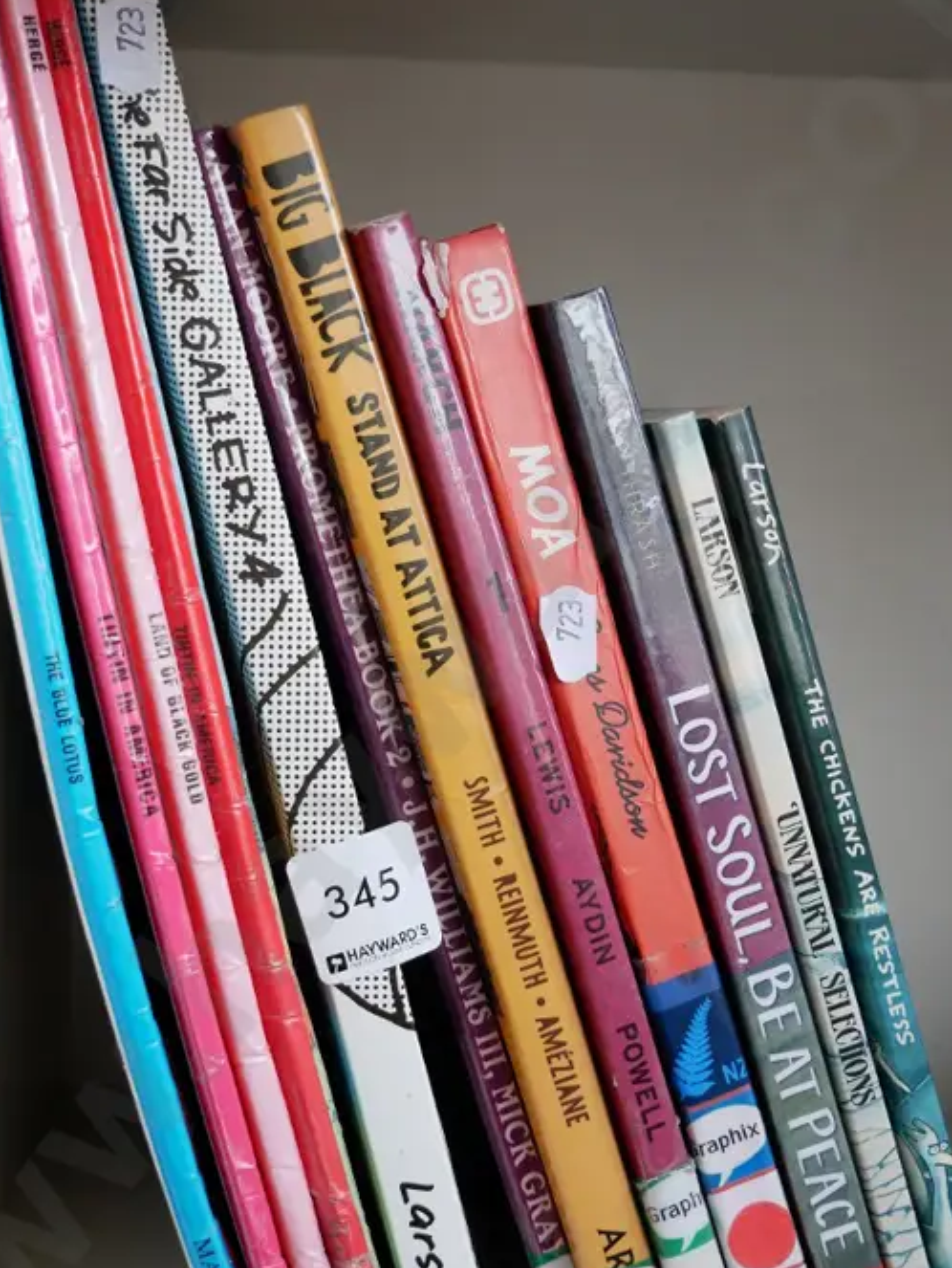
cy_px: 656
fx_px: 2601
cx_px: 466
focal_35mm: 71
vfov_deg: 27.4
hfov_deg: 20.7
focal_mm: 23
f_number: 4.3
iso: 320
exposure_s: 1/60
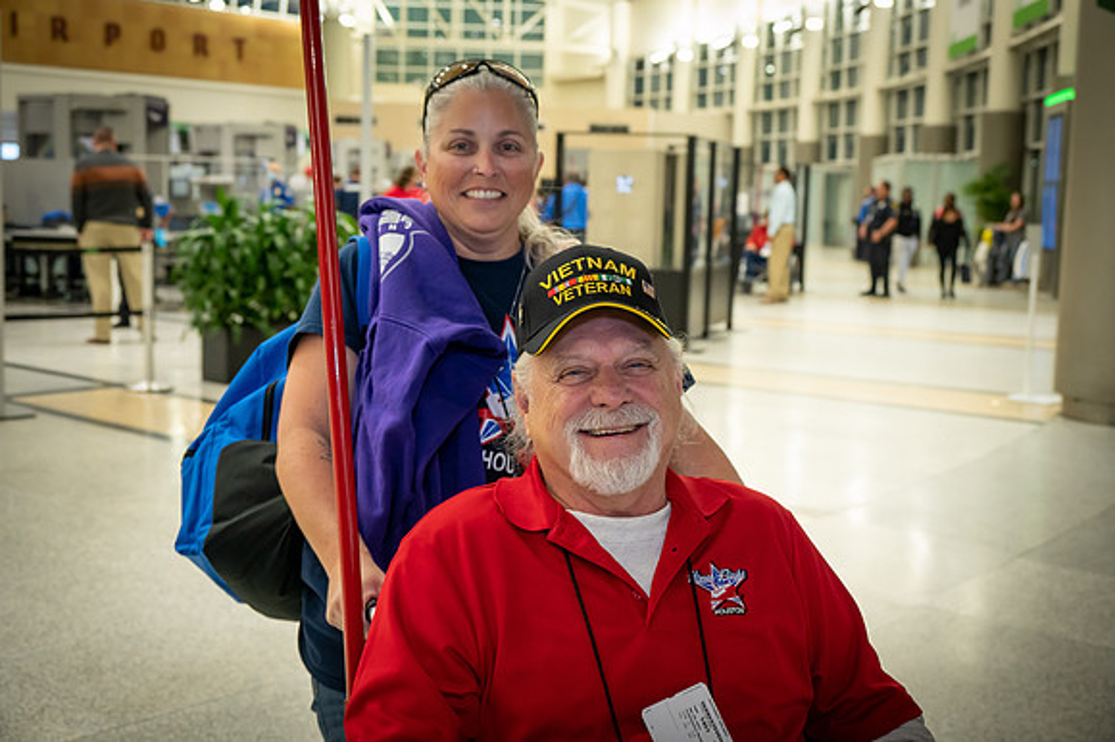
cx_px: 558
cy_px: 371
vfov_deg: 30.5
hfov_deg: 44.5
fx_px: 1362
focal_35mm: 44
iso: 1800
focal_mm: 44
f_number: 5.3
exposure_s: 1/100
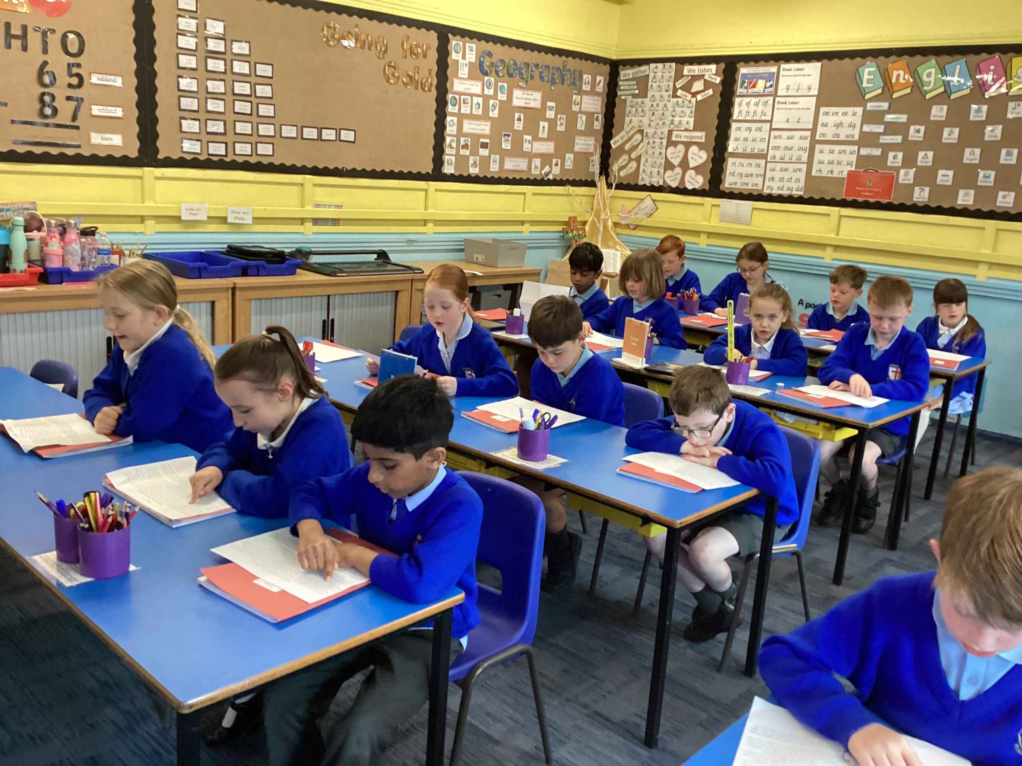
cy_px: 383
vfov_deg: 45.4
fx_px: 915
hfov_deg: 58.4
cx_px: 511
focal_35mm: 31
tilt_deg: -13.9
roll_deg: -4.1
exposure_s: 1/60
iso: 250
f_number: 2.4
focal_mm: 3.3
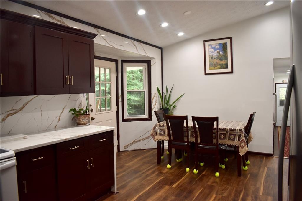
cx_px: 151
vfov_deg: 47.9
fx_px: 226
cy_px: 100
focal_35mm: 27
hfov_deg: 67.4
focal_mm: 18
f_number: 3.5
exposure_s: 1/200
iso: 800
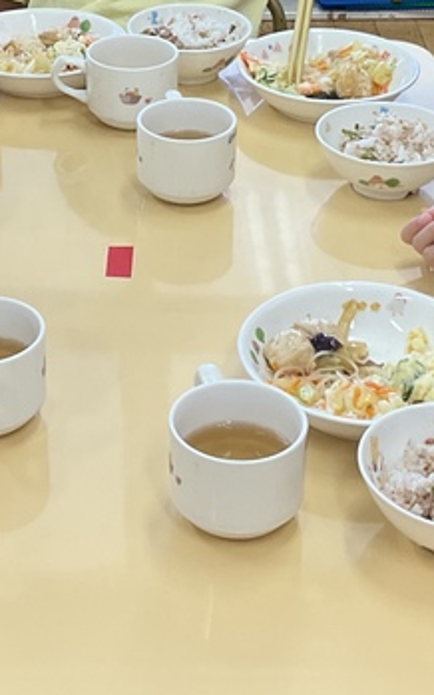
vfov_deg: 23.2
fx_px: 1666
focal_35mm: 88
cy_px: 127
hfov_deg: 14.8
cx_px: 157
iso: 64
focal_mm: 3
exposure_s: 1/120
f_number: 1.8
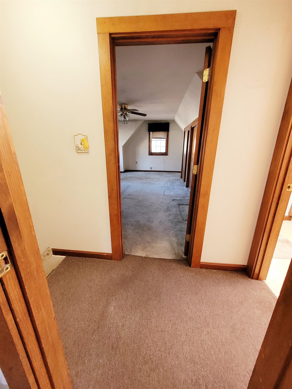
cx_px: 146
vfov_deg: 106.2
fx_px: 146
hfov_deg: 89.9
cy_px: 194
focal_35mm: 13
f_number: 2.2
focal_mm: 1.74
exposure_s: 1/60.2
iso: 320
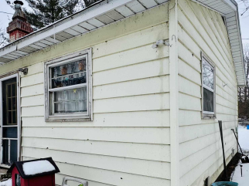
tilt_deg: -1.7
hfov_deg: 61.5
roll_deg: +1.0
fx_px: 208
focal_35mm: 29
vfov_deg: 47.4
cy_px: 123
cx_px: 108
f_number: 2.2
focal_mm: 2.22
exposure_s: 1/868
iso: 40
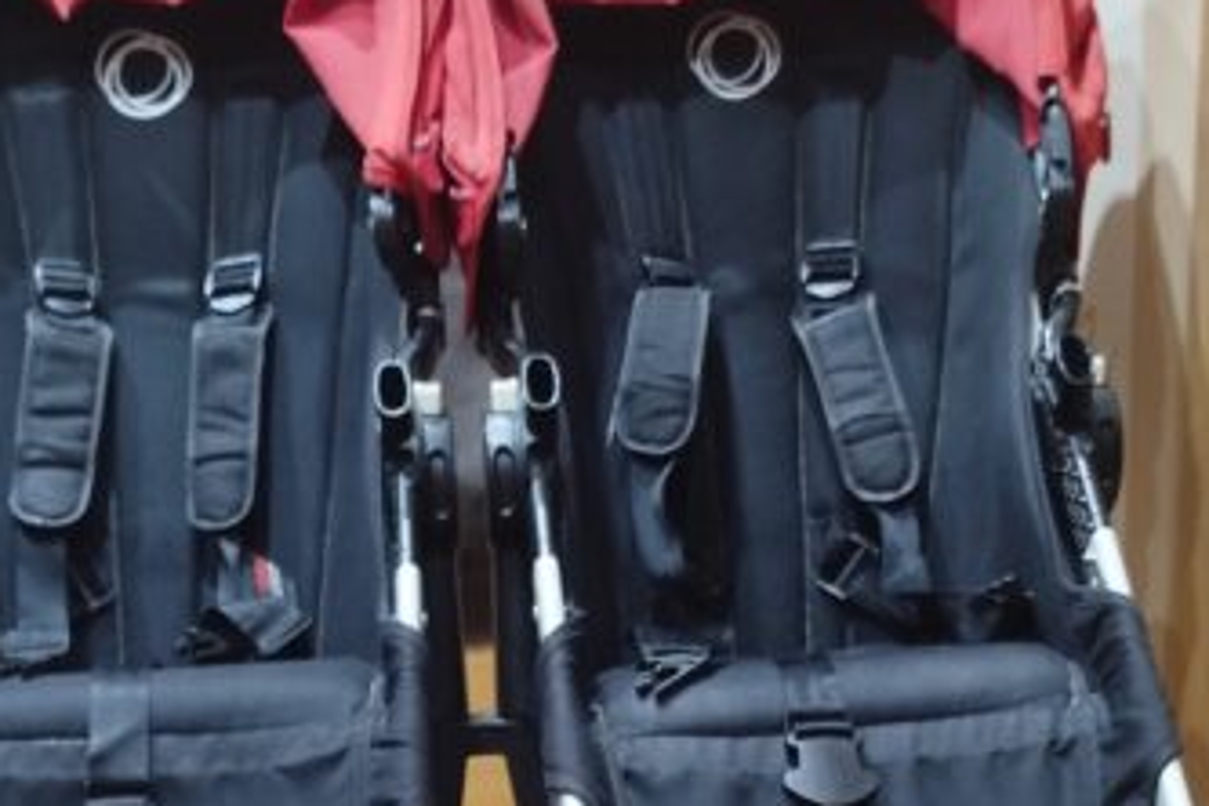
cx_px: 559
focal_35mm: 60
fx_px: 2015
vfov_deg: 21.4
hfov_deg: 33.4
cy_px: 897
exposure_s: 1/17
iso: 500
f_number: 1.7
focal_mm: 5.31
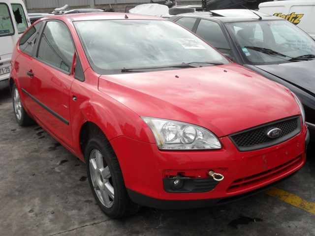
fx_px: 318
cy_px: 118
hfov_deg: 52.6
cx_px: 158
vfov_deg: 40.7
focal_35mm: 35
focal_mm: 6.3
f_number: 8.4
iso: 100
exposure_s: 1/125
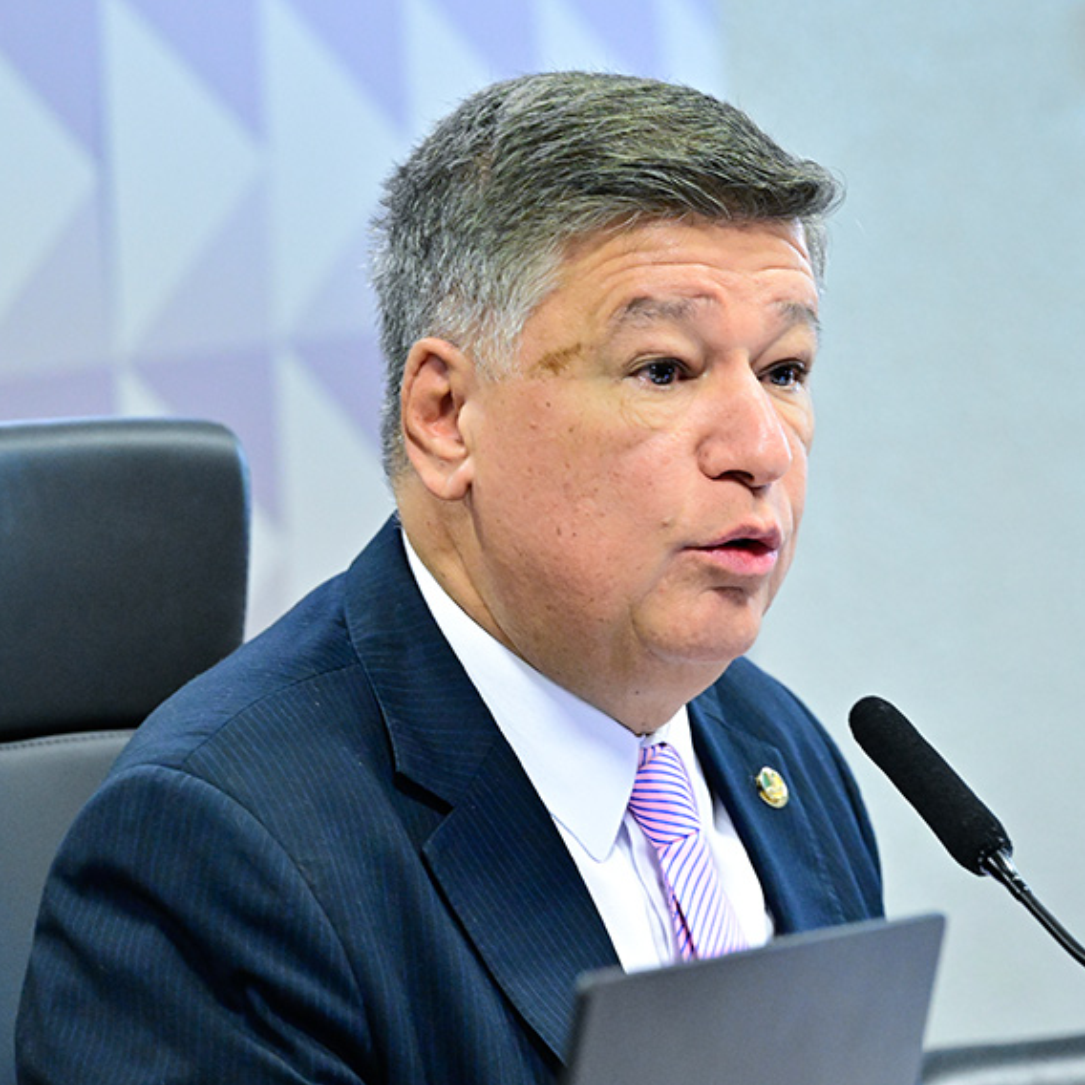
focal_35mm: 257
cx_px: 663
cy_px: 542
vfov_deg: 6.8
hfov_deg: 6.8
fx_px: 9114
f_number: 5
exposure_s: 1/160
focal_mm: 200
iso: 5000
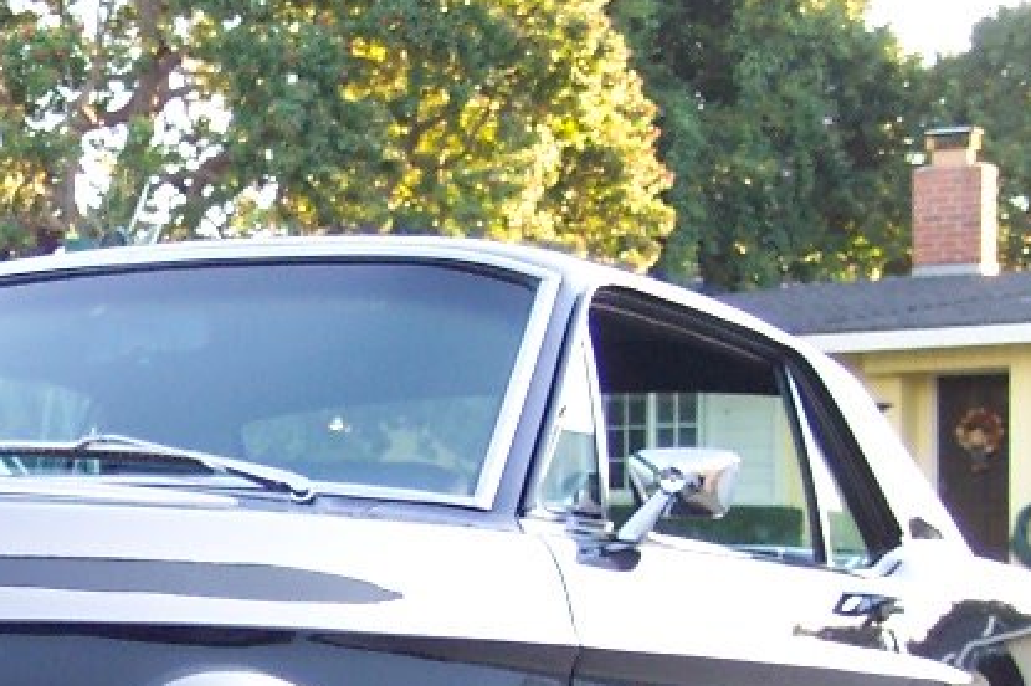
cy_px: 761
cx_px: -139
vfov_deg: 13.5
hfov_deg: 19.6
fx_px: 2833
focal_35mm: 99
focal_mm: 8
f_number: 2.8
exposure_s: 1/60
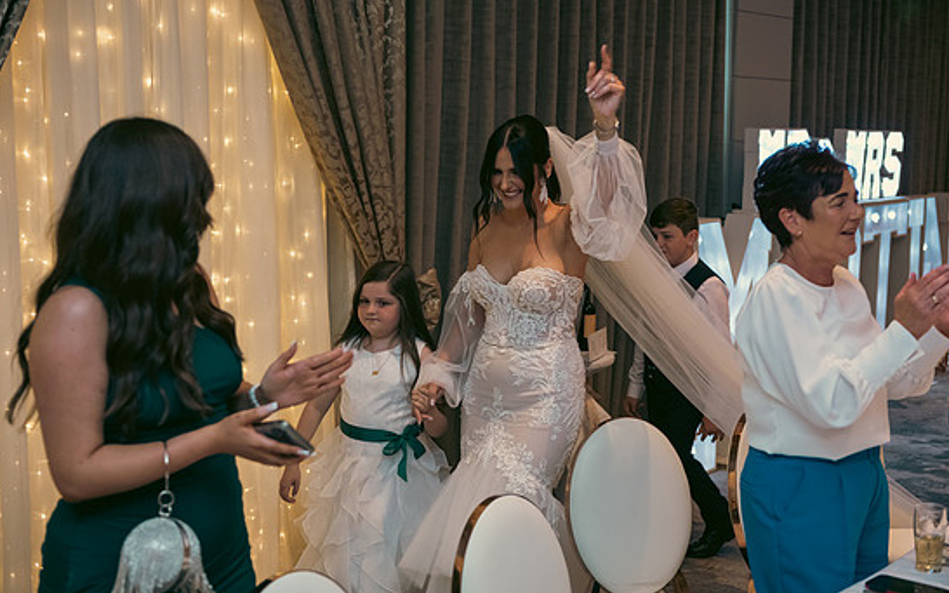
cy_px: 288
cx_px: 495
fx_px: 1345
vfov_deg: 24.9
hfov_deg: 38.9
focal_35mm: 52
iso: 800
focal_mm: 48
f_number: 3.5
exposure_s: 1/160
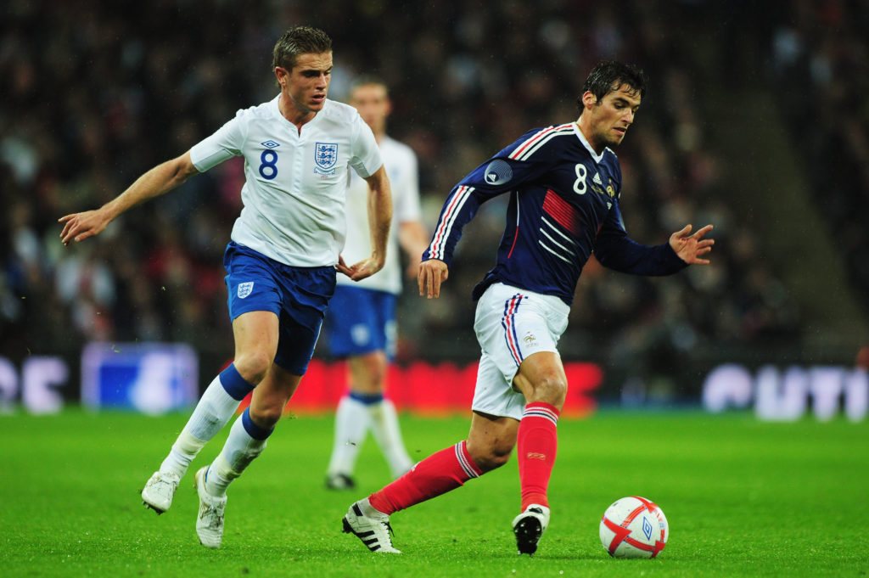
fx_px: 9648
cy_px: 289
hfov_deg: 5.2
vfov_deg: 3.4
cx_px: 434
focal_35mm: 400
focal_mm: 400
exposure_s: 1/800
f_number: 2.8
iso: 1250
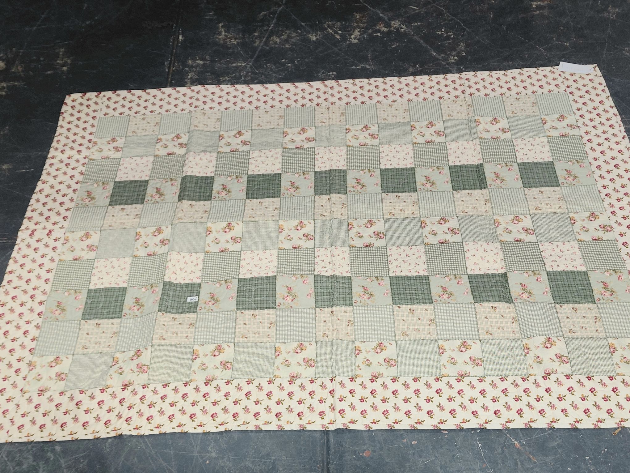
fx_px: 455
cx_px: 315
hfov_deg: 69.4
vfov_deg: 54.9
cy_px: 236
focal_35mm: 25
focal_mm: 4.69
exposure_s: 1/120
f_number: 1.8
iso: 80
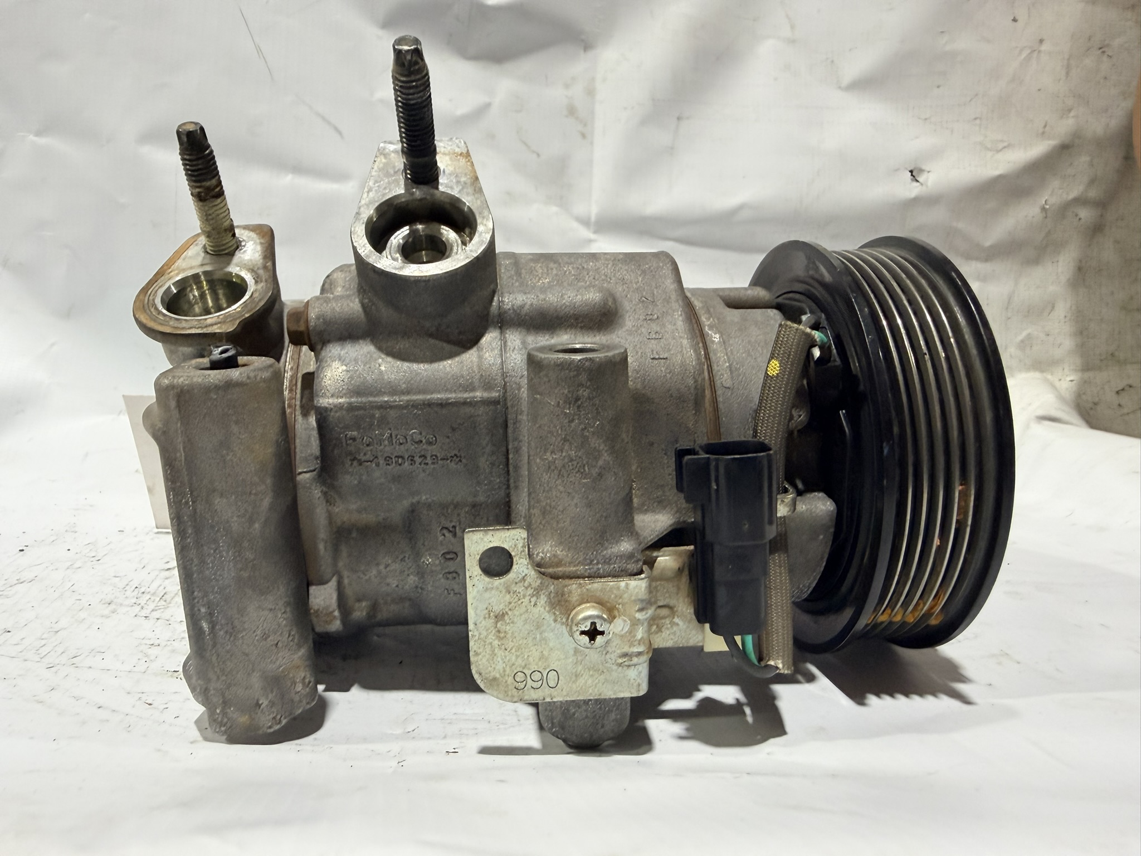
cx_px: 570
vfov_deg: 56.8
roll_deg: -1.6
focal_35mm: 24
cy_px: 428
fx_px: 791
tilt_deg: -9.6
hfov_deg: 71.6
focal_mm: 2.22
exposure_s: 1/60
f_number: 2.2
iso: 250
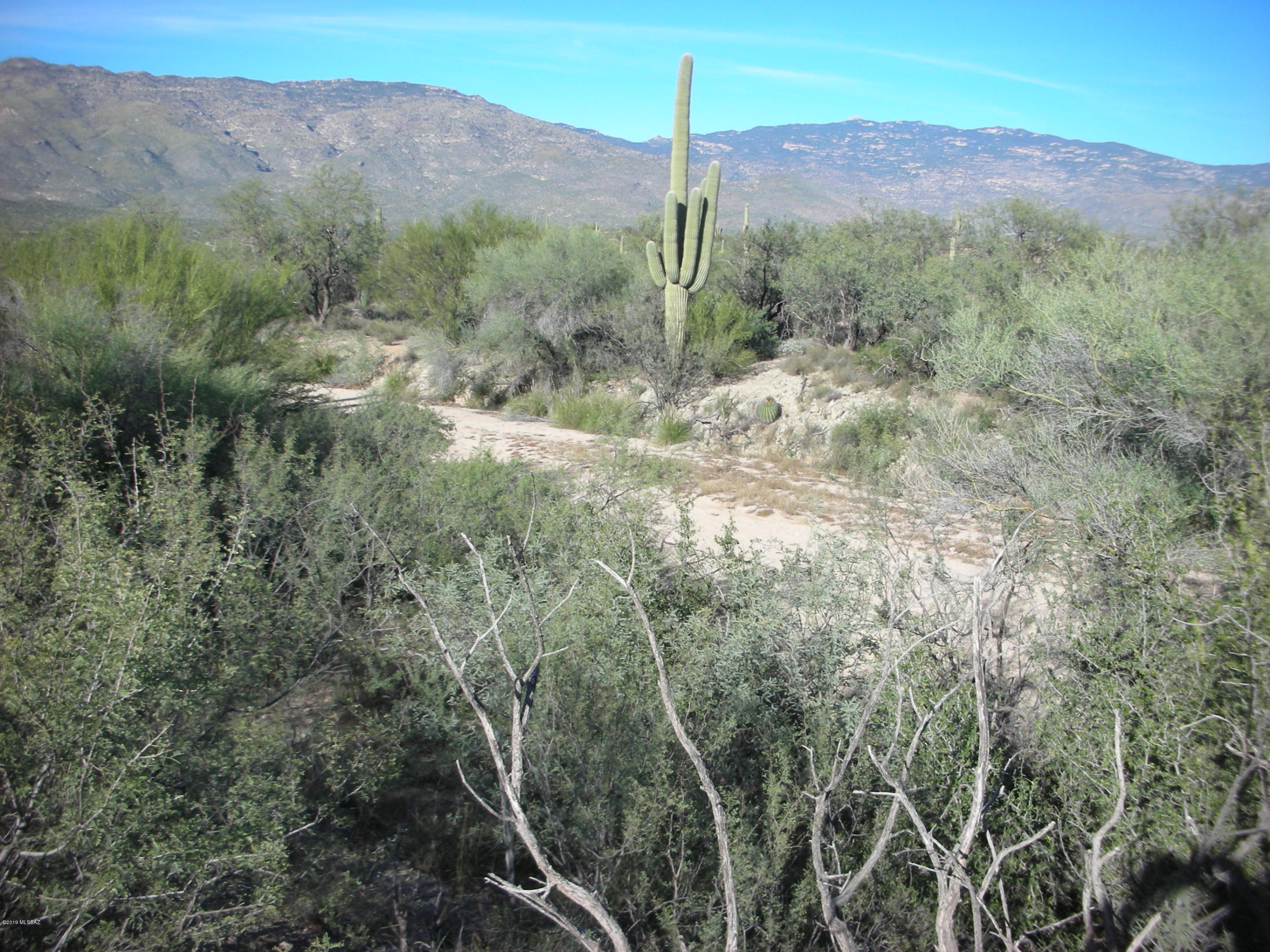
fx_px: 1284
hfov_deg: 52.6
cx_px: 635
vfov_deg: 40.7
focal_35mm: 35
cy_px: 476
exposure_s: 1/65.4
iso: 50
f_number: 8.5
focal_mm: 5.8
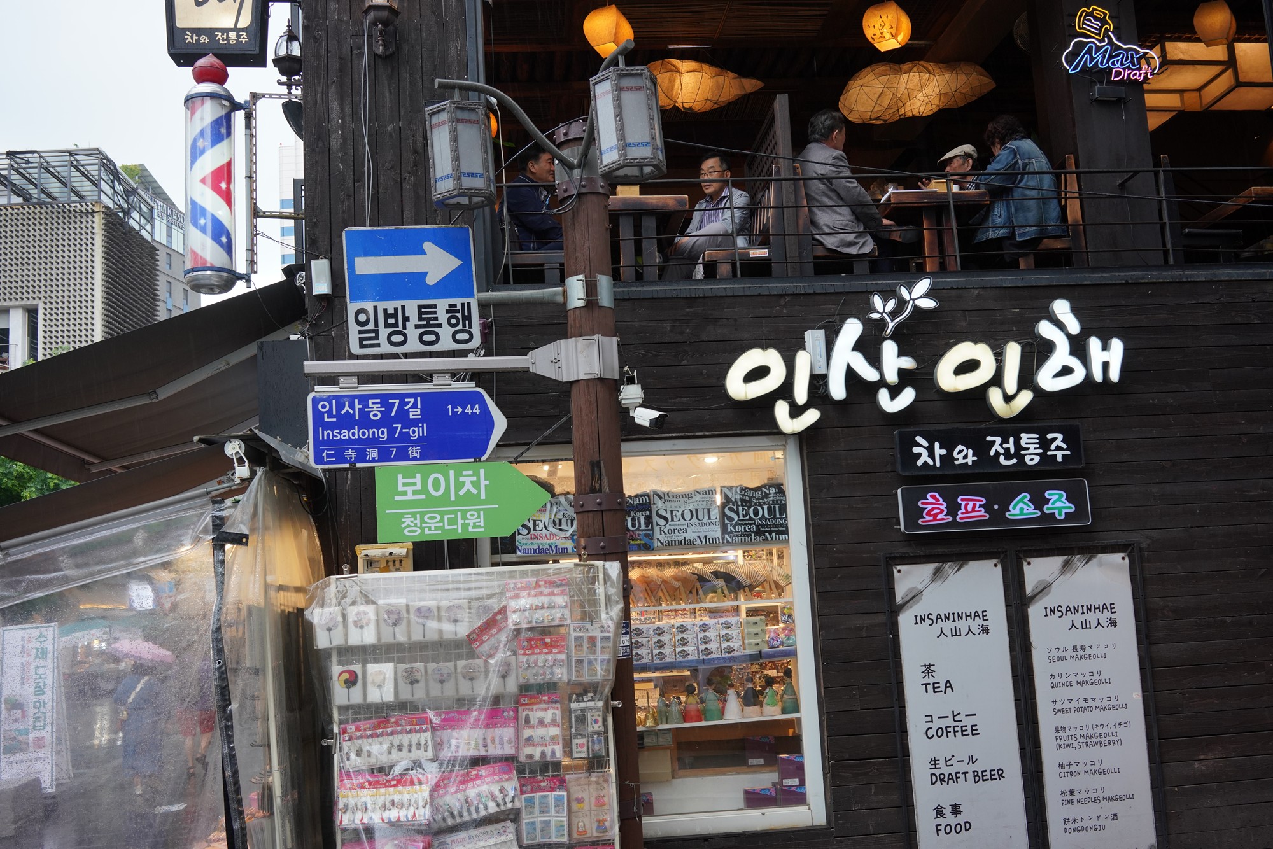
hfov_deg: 54.4
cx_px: 636
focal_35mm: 35
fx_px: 1238
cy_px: 424
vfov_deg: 37.9
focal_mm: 35
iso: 640
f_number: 7.1
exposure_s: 1/100
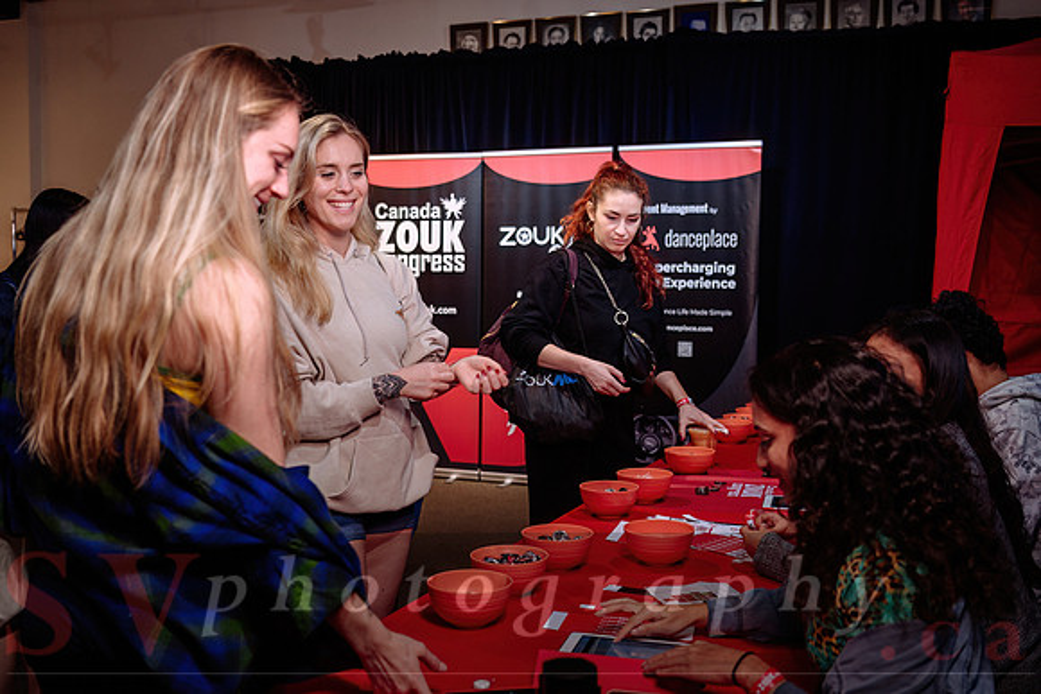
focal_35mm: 39
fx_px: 1132
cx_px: 520
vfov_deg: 34.1
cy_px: 317
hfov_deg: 49.4
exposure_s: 1/60
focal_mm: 36
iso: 400
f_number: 3.5
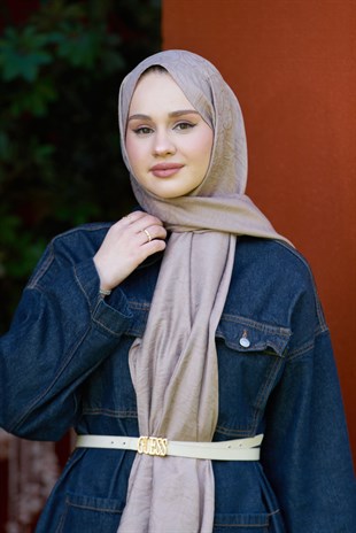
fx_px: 2370
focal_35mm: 160
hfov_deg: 8.6
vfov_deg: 12.8
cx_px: 178
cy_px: 266
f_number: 4
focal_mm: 160
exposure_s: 1/250
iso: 200
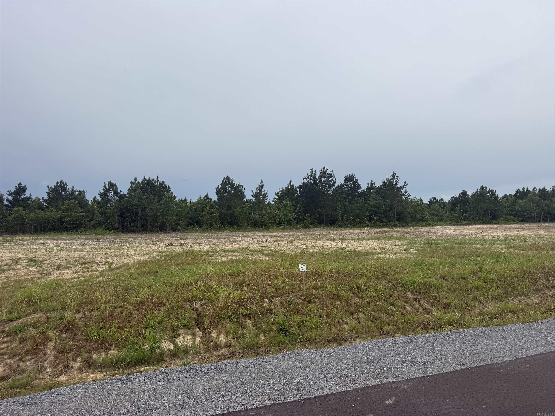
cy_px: 208
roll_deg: +1.4
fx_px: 385
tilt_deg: +2.8
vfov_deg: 56.8
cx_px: 278
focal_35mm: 24
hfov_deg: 71.6
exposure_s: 1/3759
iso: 80
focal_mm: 6.76
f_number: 1.78
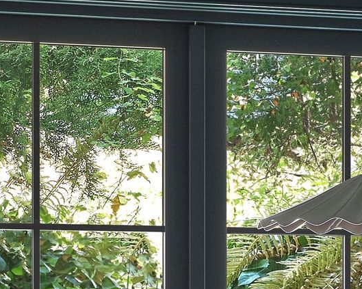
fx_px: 2025
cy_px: 636
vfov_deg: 7.7
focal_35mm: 189
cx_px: 872
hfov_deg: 9.2
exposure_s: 1/8
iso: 200
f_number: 14
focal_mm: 50
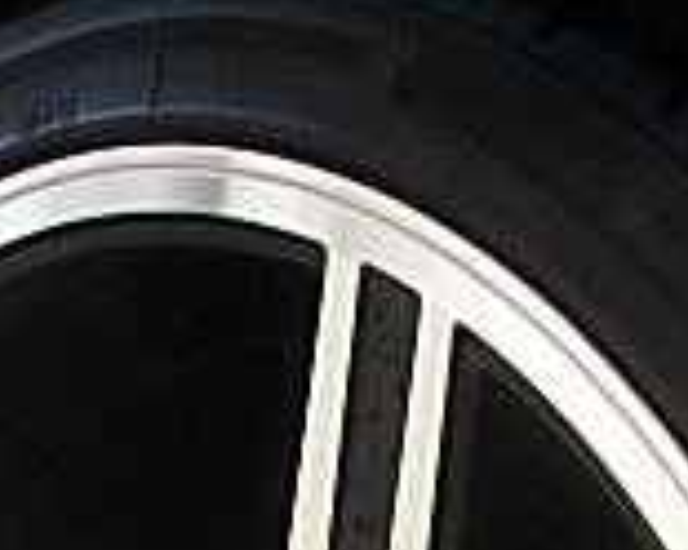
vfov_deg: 10.0
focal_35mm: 145
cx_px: -217
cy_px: 1011
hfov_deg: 12.8
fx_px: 2953
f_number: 2.8
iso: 50
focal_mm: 6.3
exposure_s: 1/320
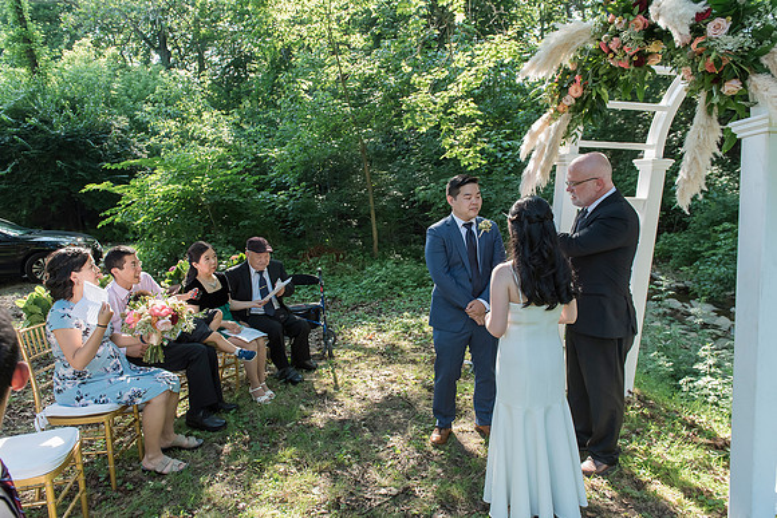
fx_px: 518
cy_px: 259
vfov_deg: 53.2
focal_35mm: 24
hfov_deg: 73.7
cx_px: 388
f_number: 4.5
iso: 1000
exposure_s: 1/500
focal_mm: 24
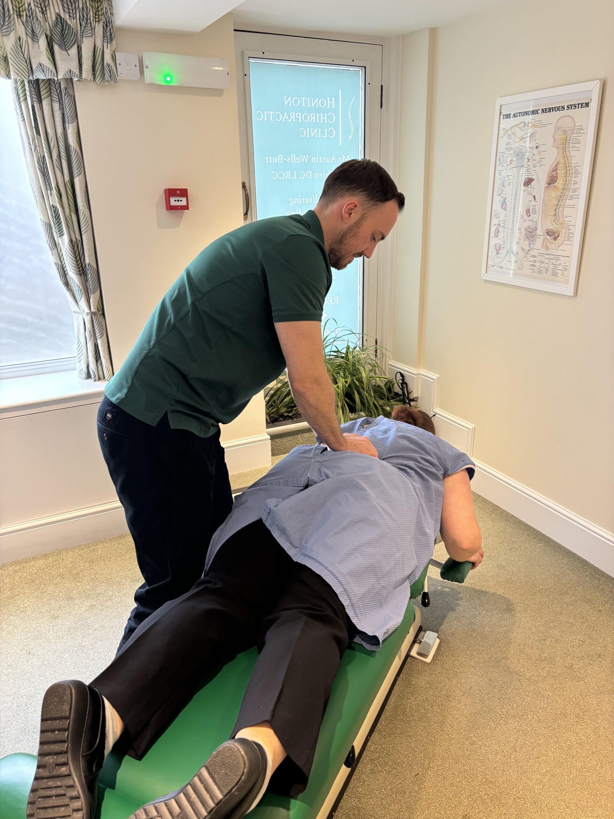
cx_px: 307
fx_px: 615
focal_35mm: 26
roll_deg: +0.9
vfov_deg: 67.3
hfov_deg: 53.1
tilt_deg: -19.1
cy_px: 410
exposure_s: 1/60
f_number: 1.6
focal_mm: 5.96
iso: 160
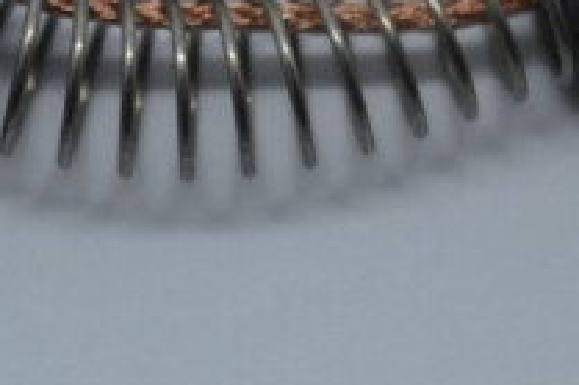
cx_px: 144
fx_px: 4559
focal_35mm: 284
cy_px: -195
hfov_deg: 7.3
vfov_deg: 4.8
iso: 400
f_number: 5.6
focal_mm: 55
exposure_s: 1/125
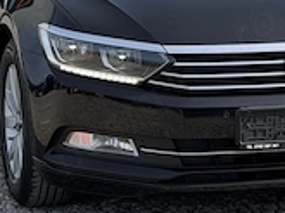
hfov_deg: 11.3
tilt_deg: +0.3
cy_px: -152
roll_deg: +1.3
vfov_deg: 8.2
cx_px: 71
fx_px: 1438
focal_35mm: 175
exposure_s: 1/2667
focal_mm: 6.76
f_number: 1.78
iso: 80
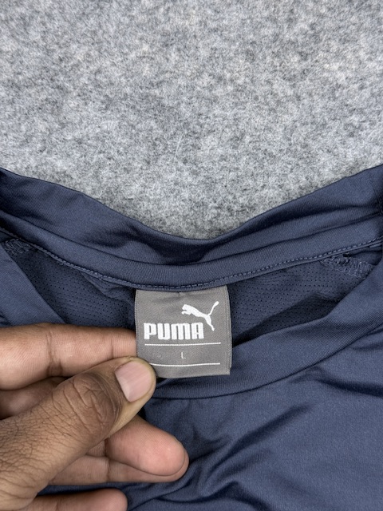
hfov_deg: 30.3
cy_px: 256
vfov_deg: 39.7
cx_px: 192
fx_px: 708
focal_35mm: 48
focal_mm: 6.76
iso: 50
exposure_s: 1/100
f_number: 1.78
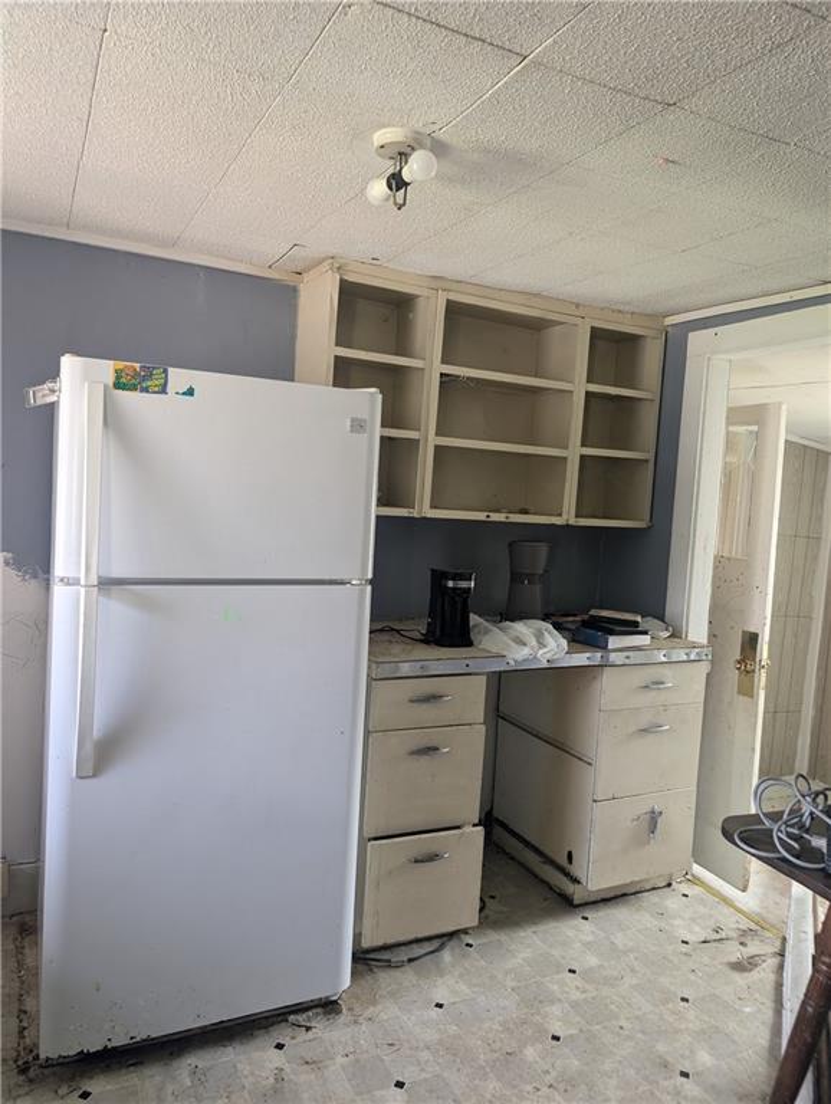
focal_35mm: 24
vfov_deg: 71.5
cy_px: 552
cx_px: 416
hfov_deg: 56.9
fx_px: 766
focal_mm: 6.9
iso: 190
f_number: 1.68
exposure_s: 1/52.2
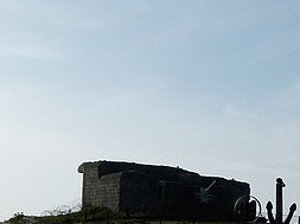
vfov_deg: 15.2
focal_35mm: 95
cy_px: 228
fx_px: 822
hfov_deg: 19.0
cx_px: 404
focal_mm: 5.4
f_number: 4.5
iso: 100
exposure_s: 1/2000
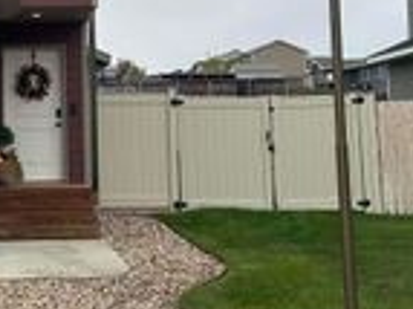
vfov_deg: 17.3
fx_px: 1001
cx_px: 49
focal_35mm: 84
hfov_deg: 22.8
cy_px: 45
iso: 80
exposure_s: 1/3597
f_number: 1.78
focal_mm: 6.86
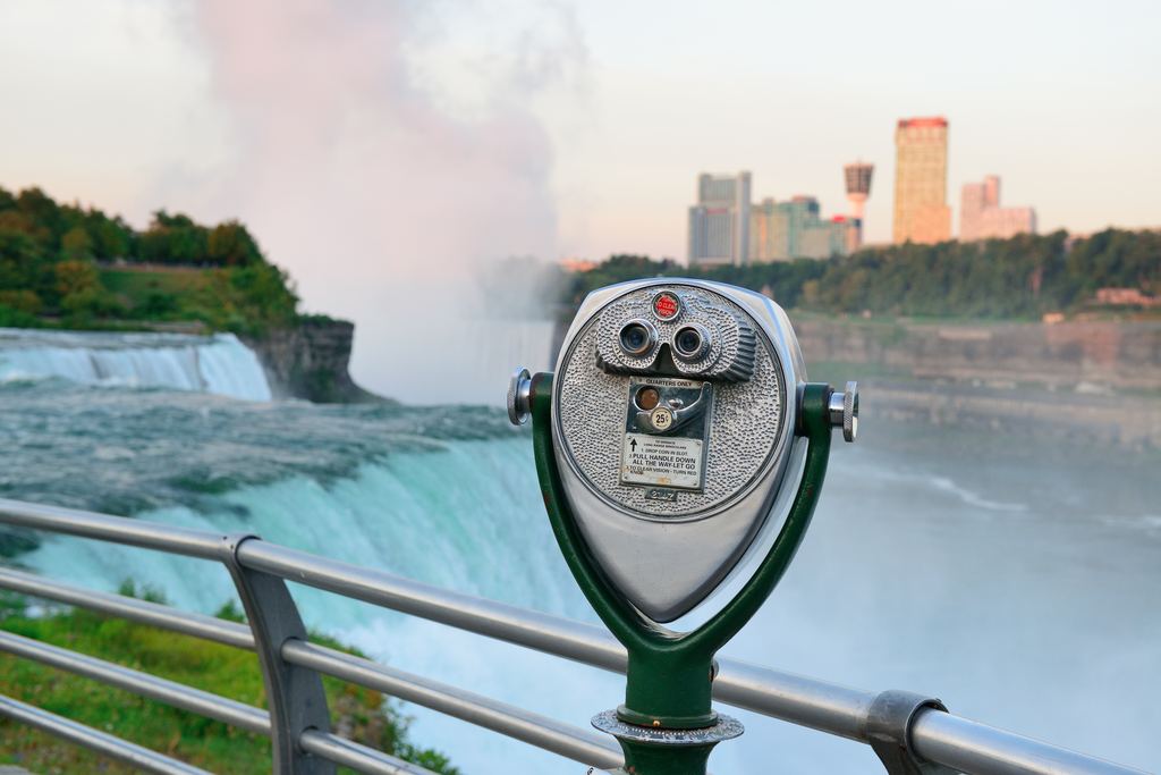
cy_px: 388
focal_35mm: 50
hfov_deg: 39.6
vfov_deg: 27.0
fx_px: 1613
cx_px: 580
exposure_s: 1/320
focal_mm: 50
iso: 400
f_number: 5.6
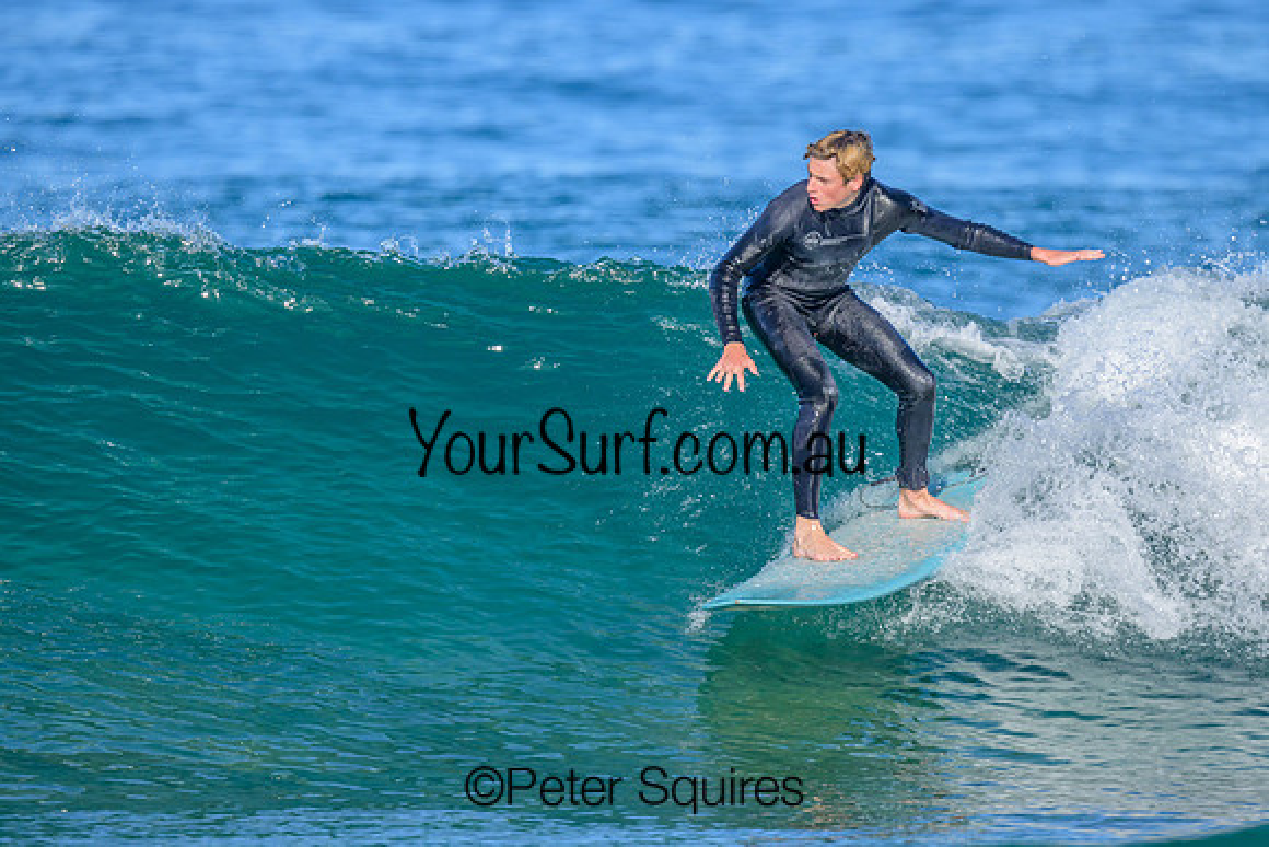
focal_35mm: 1010
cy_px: 313
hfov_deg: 2.0
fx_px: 35594
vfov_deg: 1.4
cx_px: 755
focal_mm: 800
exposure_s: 1/2000
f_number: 6.3
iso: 400
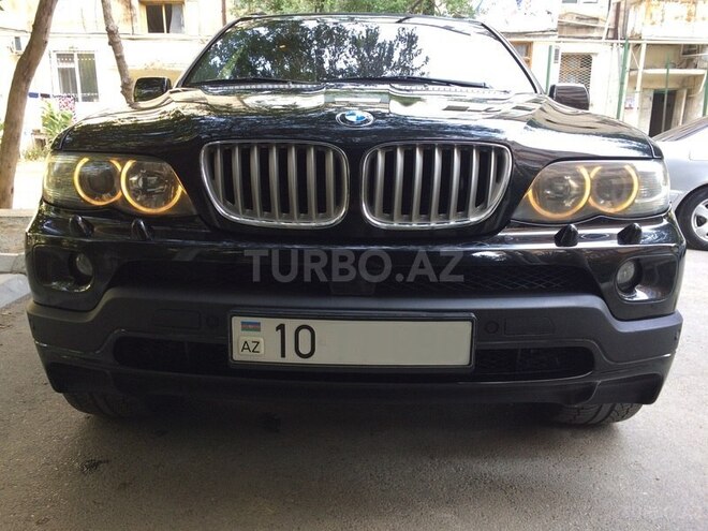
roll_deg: -0.6
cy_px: 266
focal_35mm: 29
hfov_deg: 61.7
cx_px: 354
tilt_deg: -14.8
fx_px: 593
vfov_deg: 48.2
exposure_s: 1/50
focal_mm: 4.15
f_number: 2.2
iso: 50
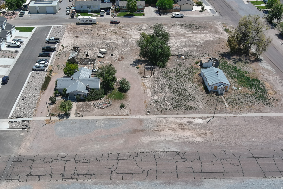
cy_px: 94
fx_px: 228
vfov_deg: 45.0
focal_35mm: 29
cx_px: 142
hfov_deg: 63.7
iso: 100
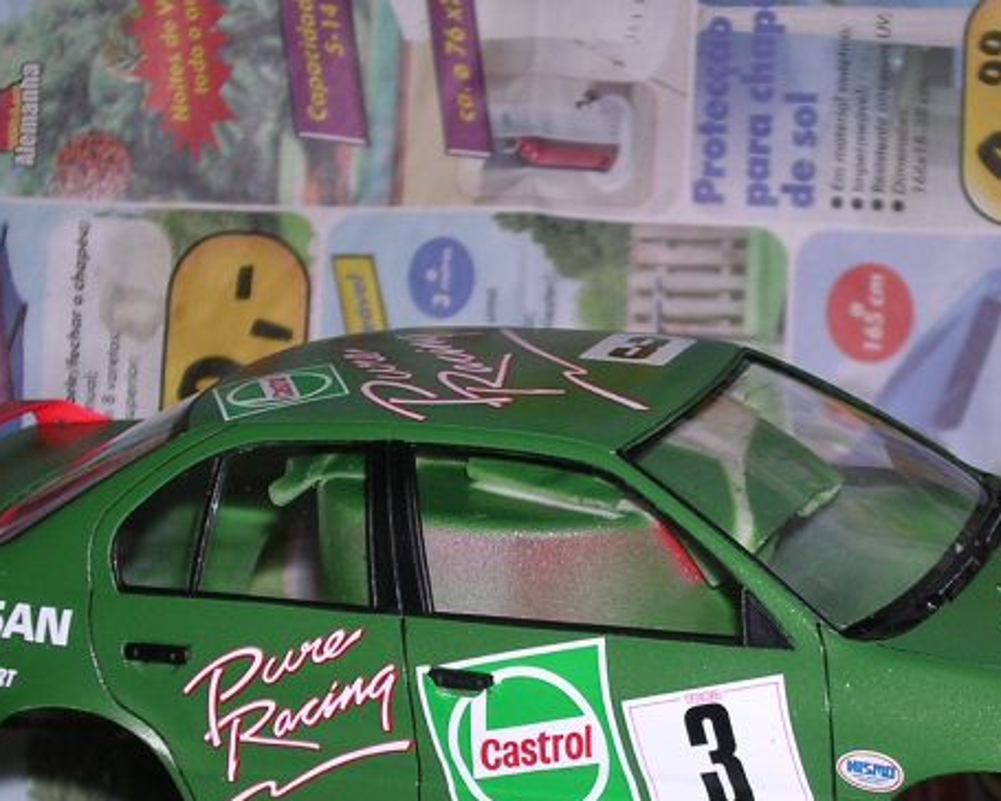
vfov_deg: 14.9
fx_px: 3051
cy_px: 555
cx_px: 662
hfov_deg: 18.6
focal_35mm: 103
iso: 100
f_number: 3.4
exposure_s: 1/60.1
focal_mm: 9.1
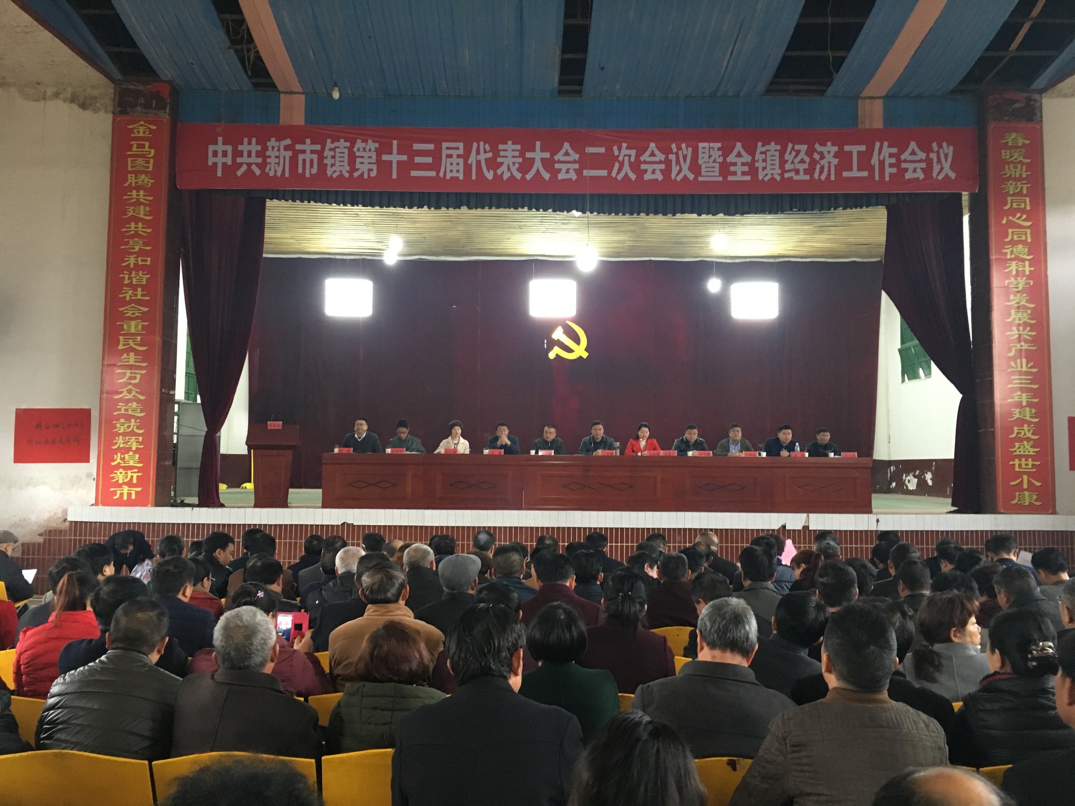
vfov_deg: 48.2
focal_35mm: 29
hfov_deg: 61.7
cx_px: 538
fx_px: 901
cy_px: 403
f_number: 2.2
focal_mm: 4.15
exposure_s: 1/20
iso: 200
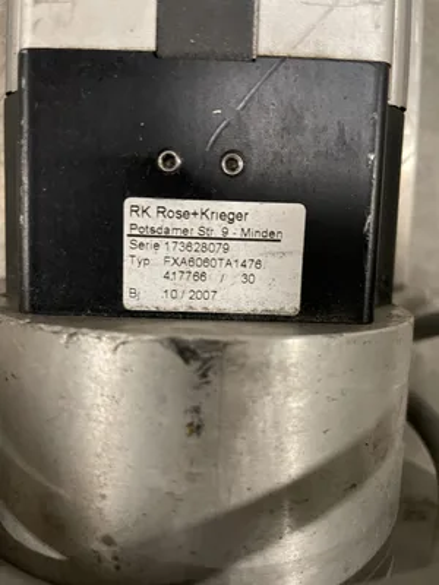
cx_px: 220
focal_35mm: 26
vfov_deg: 67.3
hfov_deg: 53.1
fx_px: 440
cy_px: 292
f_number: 1.6
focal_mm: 4.2
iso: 400
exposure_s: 1/60
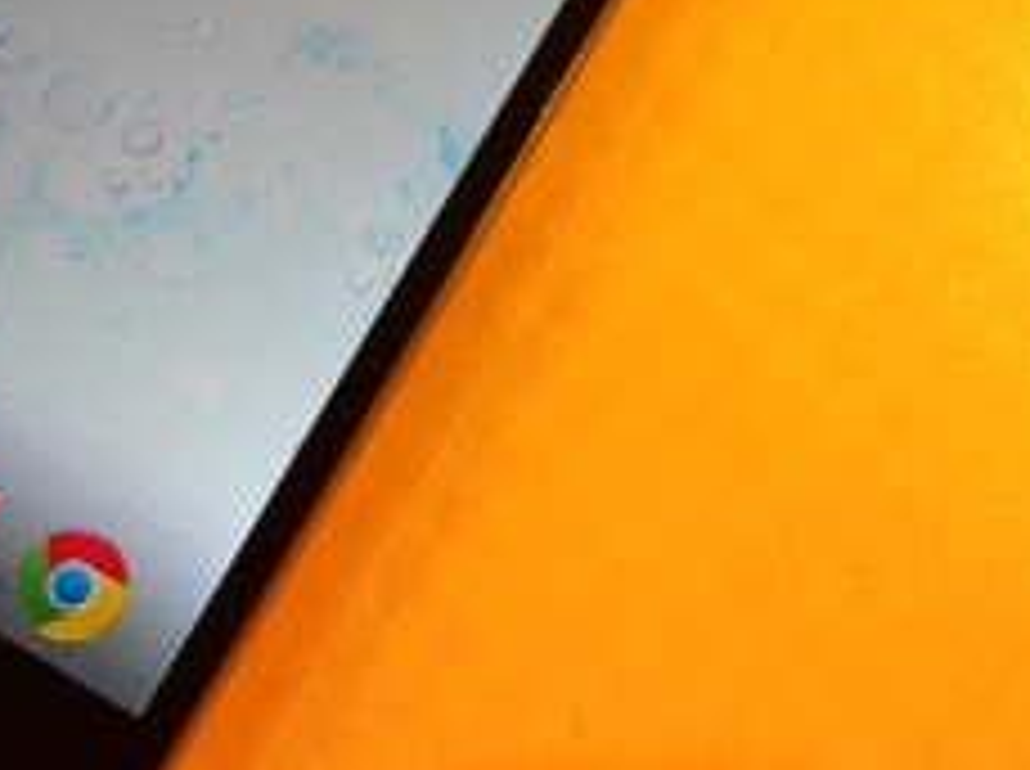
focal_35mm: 98
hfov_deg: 20.1
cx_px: 445
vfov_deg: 14.7
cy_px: -59
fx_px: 2911
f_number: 2.8
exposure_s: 1/24
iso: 80
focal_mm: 3.85
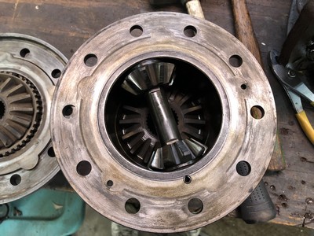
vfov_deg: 49.7
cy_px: 118
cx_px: 157
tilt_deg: -78.6
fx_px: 254
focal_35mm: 28
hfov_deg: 63.4
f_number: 1.8
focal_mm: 4
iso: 50
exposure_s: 1/15
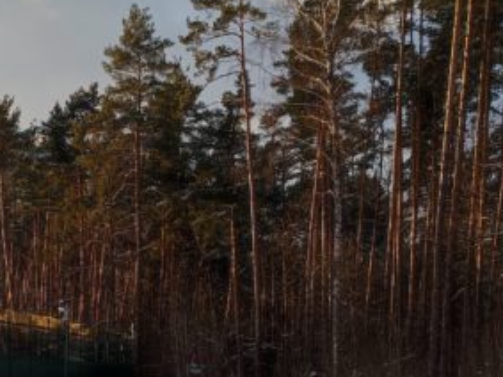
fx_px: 697
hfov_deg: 39.6
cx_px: 217
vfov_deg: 27.4
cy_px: 426
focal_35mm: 48
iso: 50
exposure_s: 1/136
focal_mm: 4.74
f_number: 1.79
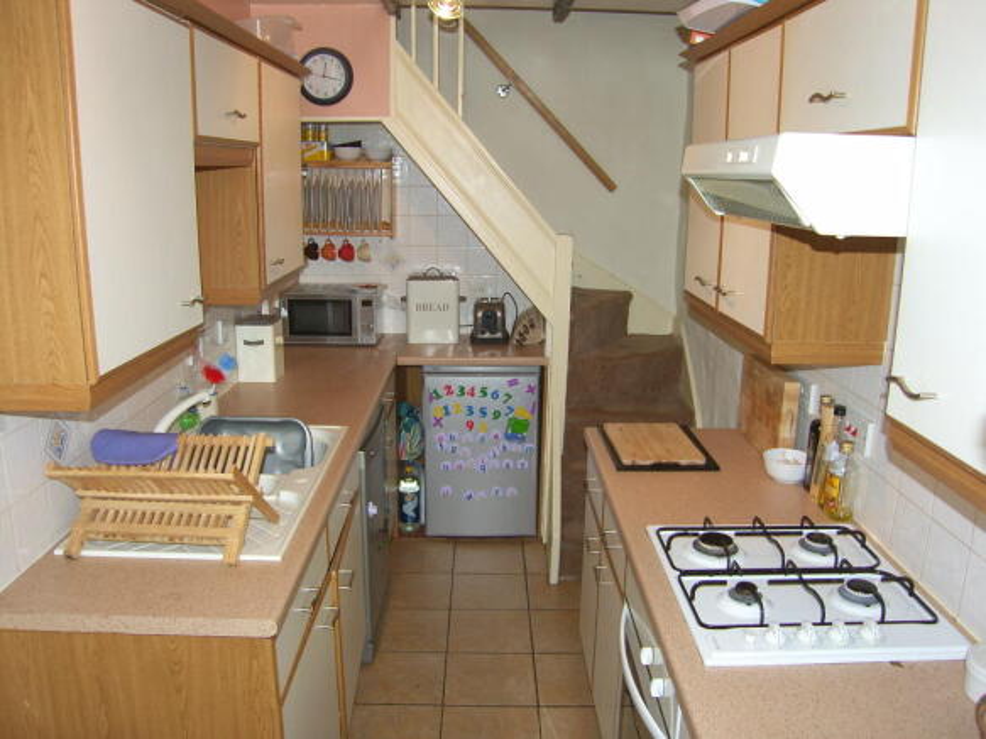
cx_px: 493
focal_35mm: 28
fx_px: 797
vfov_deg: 49.7
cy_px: 370
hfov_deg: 63.5
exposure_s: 1/30
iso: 50
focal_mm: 7.4
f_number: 2.2
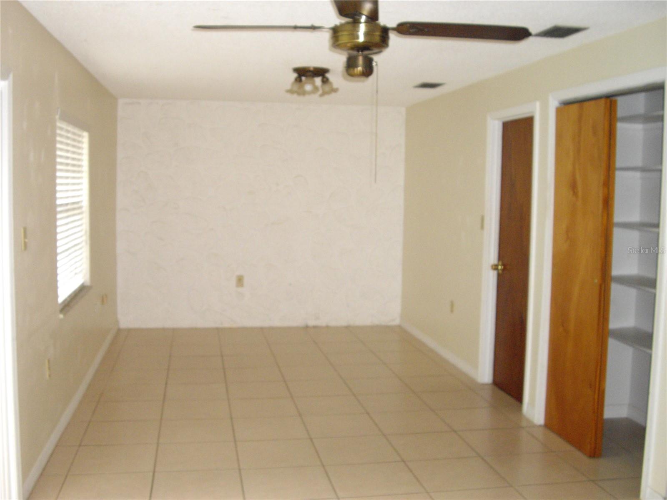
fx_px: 732
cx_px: 334
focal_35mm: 38
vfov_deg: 37.7
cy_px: 250
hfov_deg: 49.0
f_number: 2.8
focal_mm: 7.9
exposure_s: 1/40
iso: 400
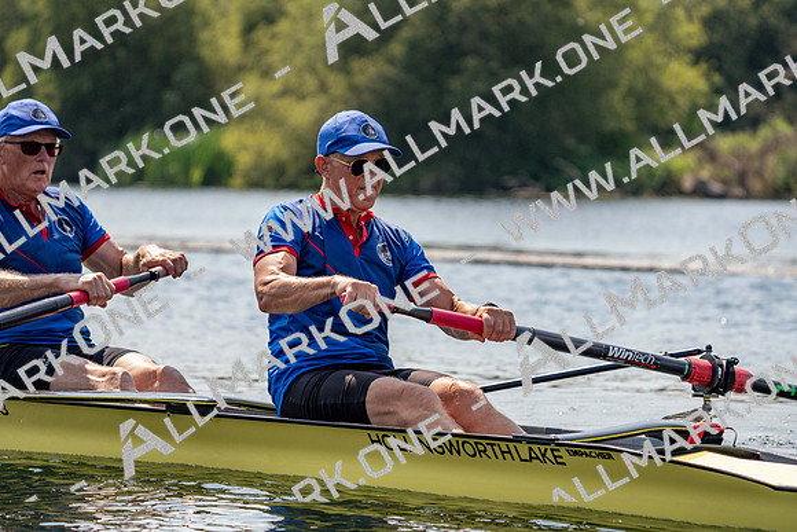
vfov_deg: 6.9
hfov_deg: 10.3
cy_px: 266
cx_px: 398
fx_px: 4429
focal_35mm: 200
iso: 200
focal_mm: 200
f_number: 5.6
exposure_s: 1/1600
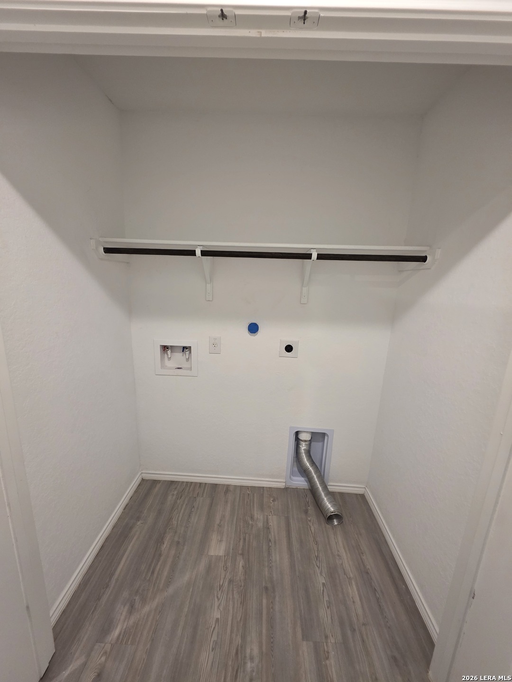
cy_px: 341
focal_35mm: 13
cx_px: 256
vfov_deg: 106.2
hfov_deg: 89.9
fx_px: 256
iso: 200
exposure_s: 1/60
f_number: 1.9
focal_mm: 2.2
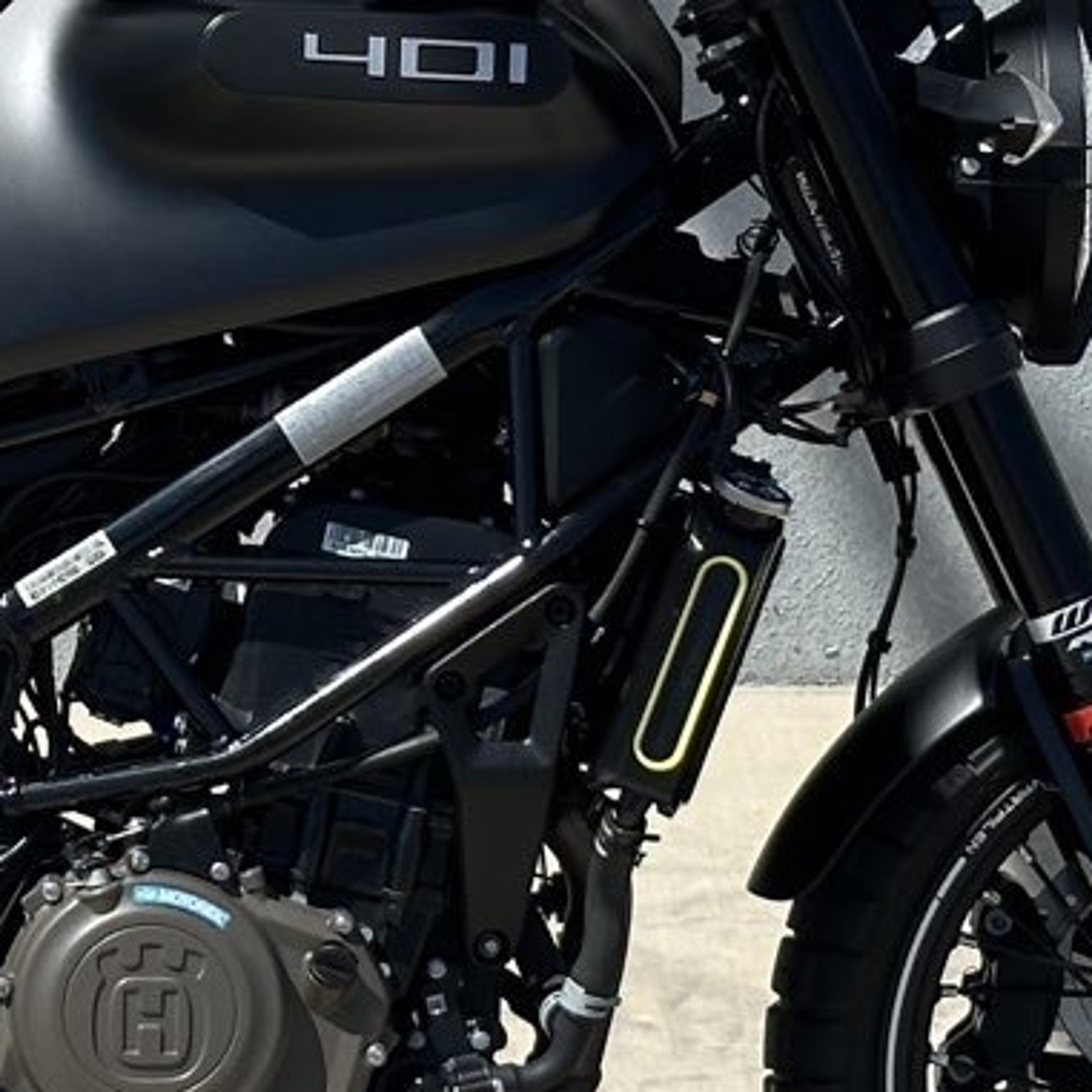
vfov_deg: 9.8
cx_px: 14
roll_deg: +0.8
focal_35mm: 178
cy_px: 459
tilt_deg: -12.4
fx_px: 6353
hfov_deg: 9.8
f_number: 1.78
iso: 64
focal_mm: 6.86
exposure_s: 1/5263
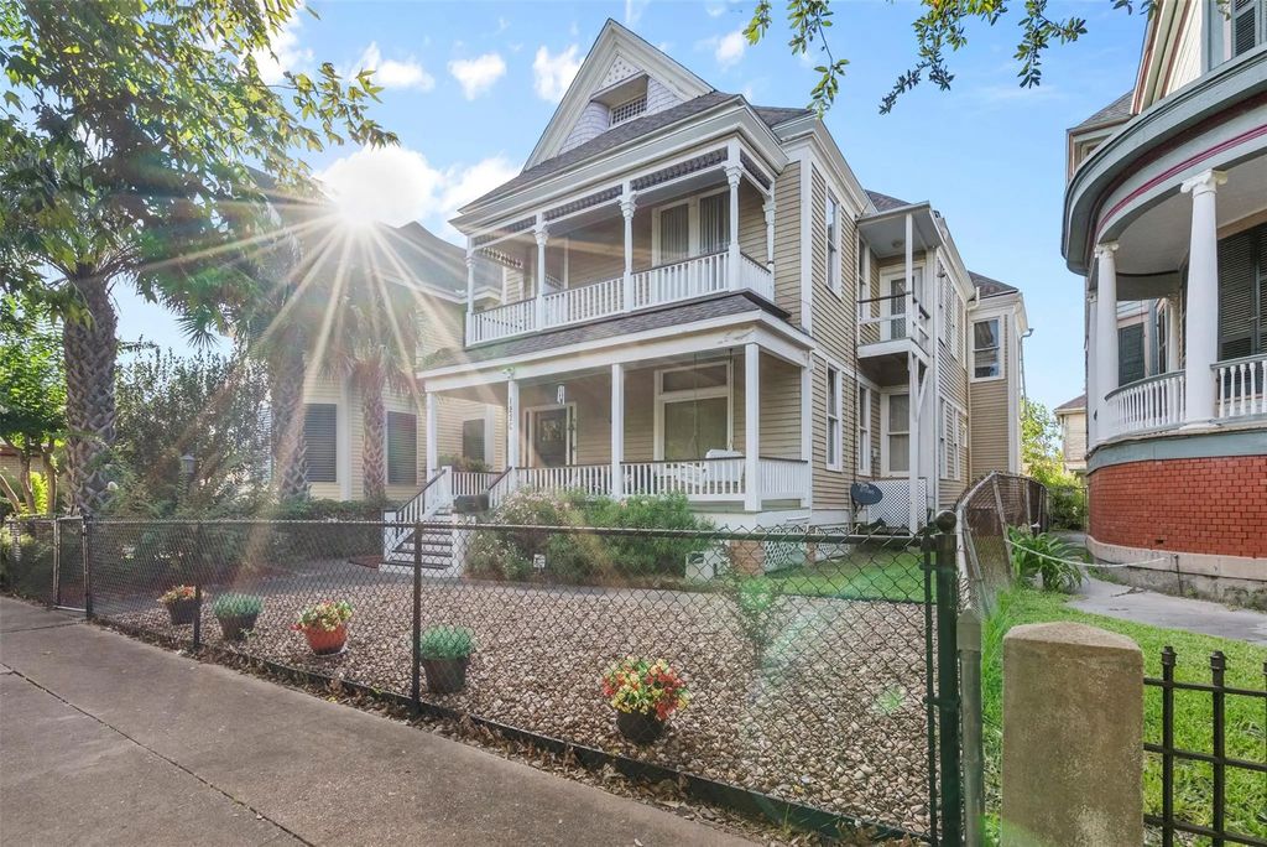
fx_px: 563
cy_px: 424
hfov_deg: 96.7
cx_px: 634
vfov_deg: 73.8
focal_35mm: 16
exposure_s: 1/1600
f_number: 9
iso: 2000
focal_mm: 16
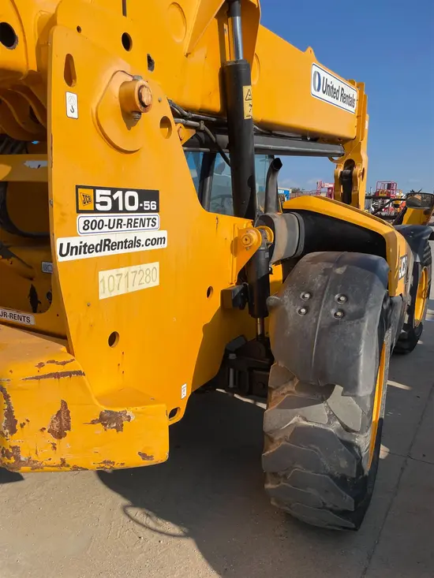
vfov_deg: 67.3
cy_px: 289
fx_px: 435
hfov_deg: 53.1
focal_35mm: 26
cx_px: 217
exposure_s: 1/4651
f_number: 1.6
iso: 32
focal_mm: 4.2
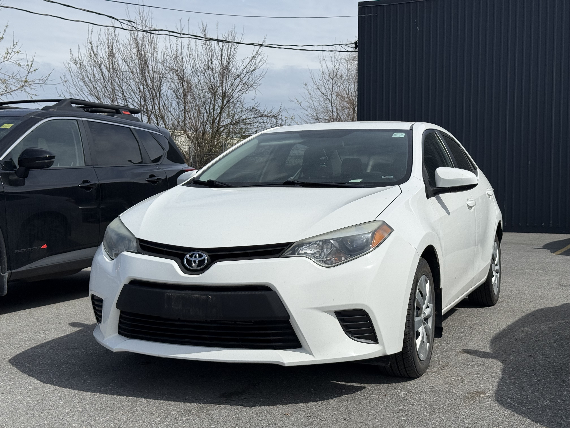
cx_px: 285
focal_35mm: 48
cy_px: 214
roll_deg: -0.1
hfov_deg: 39.7
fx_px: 790
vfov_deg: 30.3
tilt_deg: -2.1
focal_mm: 6.76
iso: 80
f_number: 1.78
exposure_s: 1/11364
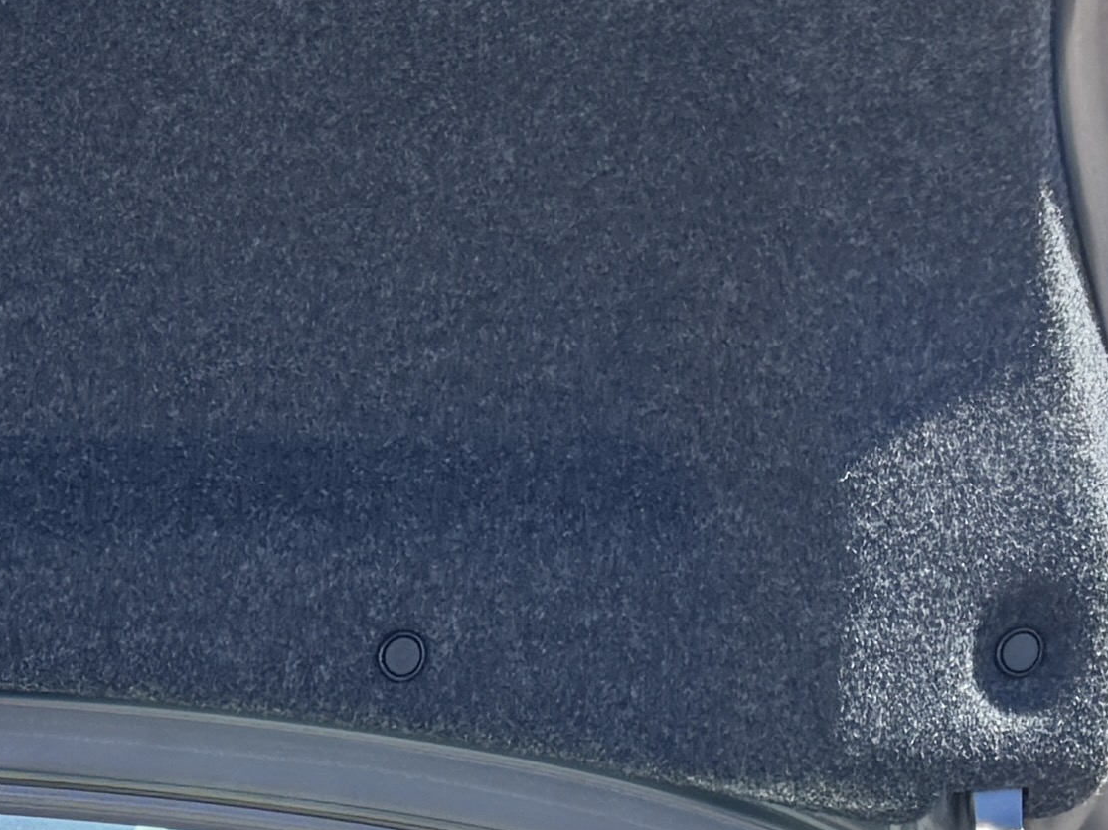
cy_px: 2053
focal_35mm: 123
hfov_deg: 15.0
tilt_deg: -23.9
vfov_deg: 10.3
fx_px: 3937
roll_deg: +0.1
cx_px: -476
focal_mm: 6.76
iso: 80
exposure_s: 1/756
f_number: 1.78
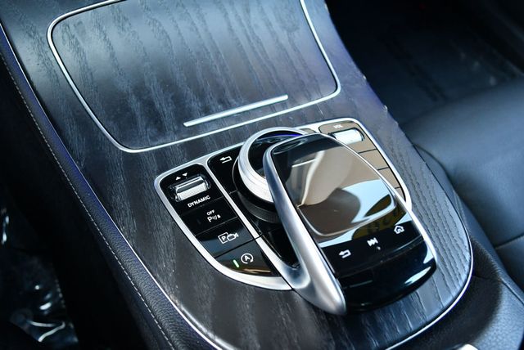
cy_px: 175
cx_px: 262
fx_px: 524
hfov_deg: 53.1
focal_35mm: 36
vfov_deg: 36.9
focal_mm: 18
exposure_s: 1/125
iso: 900
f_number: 3.5
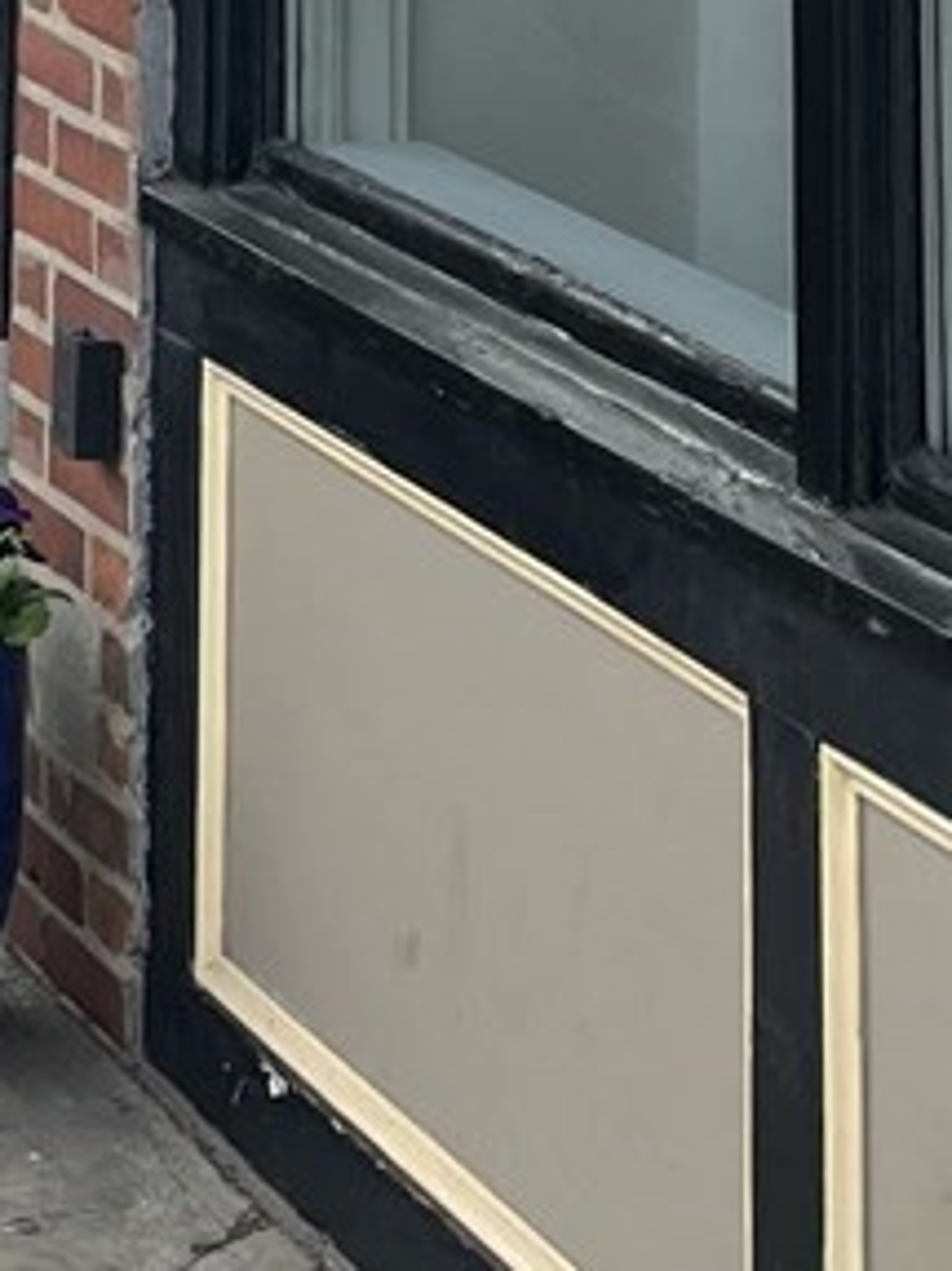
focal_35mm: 139
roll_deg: -3.4
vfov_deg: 12.0
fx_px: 5101
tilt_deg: +7.6
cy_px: -1559
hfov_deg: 10.2
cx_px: -677
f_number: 1.6
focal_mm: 5.1
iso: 50
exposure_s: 1/1309
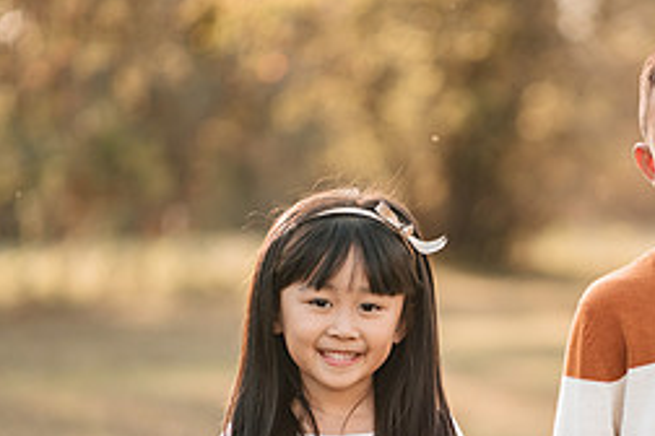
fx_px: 3566
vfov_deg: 7.0
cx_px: 517
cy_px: 391
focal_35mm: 196
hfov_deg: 10.5
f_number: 1.8
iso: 80
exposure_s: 1/400
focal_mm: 85
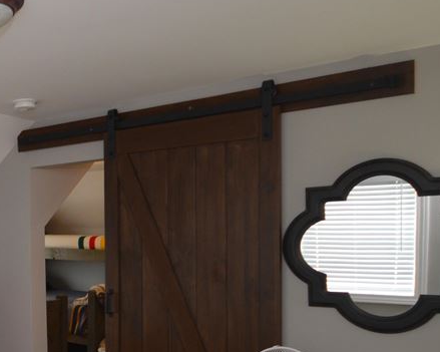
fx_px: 534
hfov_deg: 36.0
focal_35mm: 41
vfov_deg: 35.8
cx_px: -75
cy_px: 253
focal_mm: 10
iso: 450
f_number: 4
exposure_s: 1/60
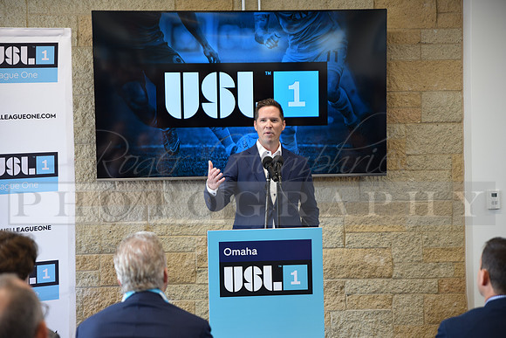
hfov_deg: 28.8
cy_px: 169
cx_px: 253
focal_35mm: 70
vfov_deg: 19.5
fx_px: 984
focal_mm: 70
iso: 400
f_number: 2.8
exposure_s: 1/60
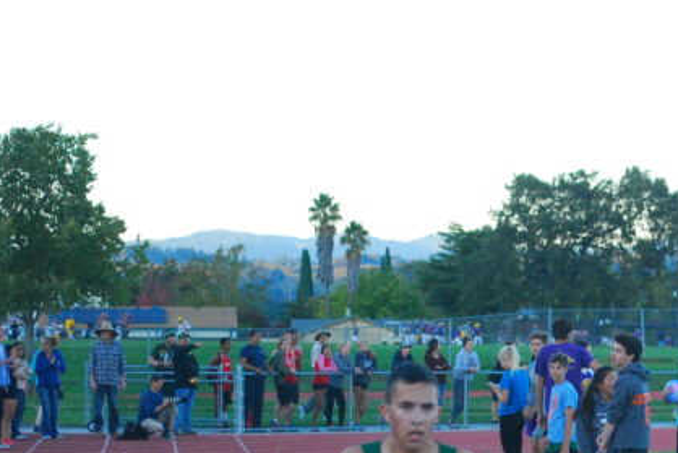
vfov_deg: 6.0
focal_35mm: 228
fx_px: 4295
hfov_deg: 8.9
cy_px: 416
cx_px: 775
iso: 1000
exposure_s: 1/400
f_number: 4.5
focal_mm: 62
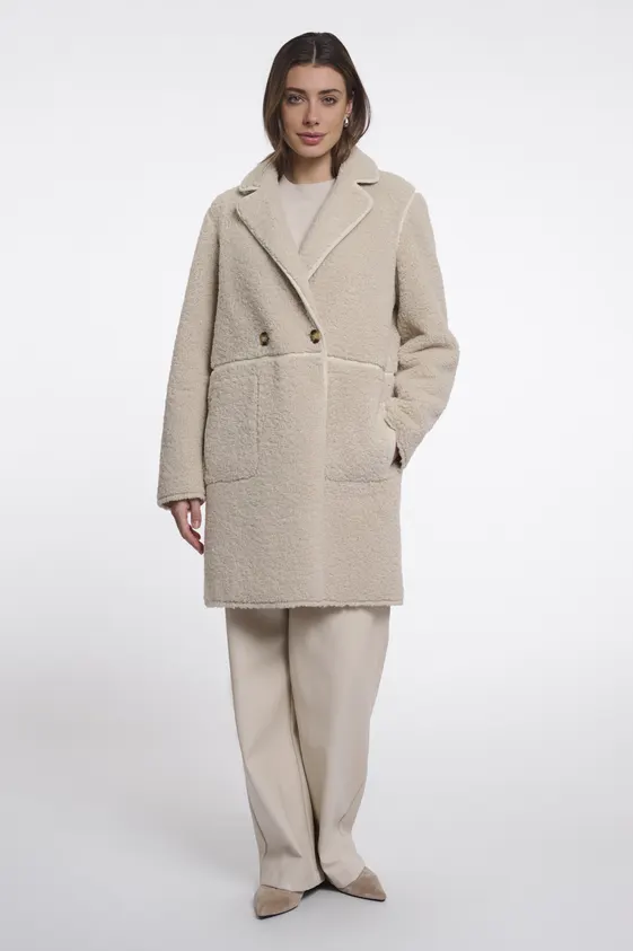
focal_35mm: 56
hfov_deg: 24.2
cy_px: 476
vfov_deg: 35.7
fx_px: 1479
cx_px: 316
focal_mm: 56
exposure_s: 1/160
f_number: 8
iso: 125
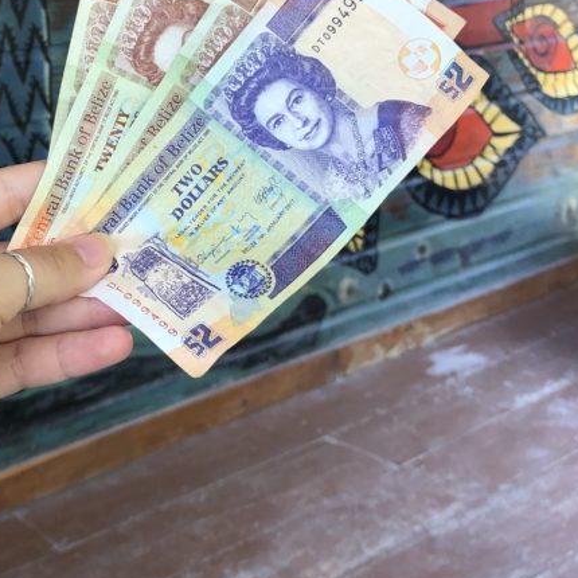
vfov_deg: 28.7
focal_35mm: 59
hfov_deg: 28.6
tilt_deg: -8.1
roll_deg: +4.9
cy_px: 155
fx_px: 1115
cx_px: 130
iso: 25
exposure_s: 1/120
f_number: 1.8
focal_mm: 4
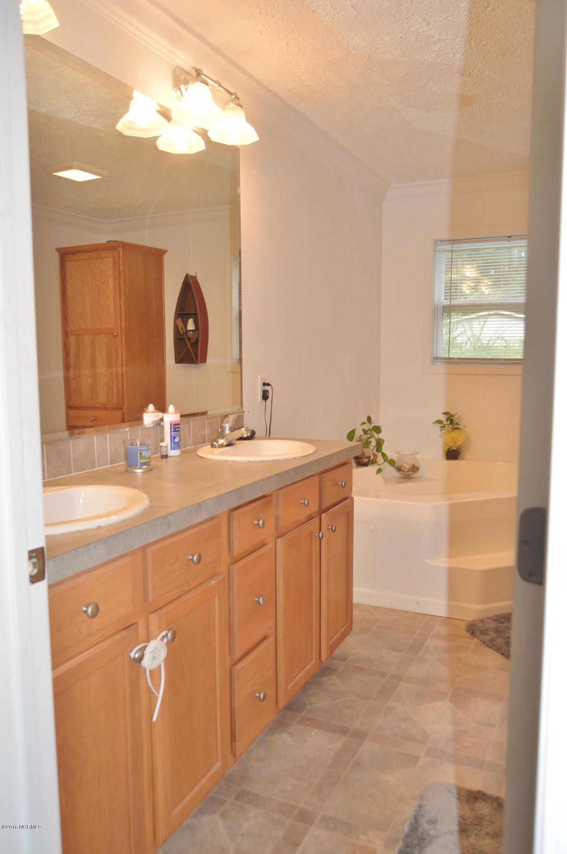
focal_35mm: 27
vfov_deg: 67.4
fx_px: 639
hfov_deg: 47.8
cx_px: 284
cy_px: 427
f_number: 4
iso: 400
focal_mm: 18
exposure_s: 1/80
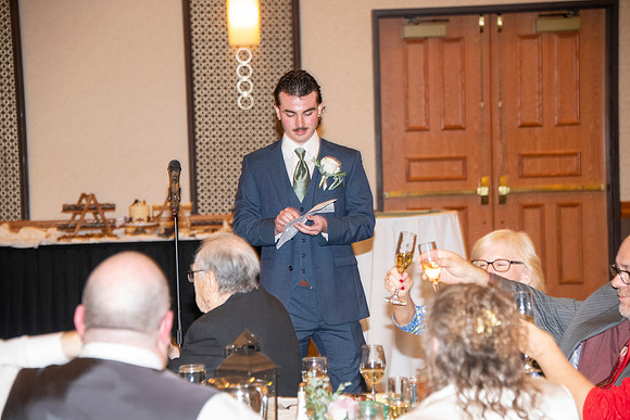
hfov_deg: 15.2
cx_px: 315
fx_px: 2363
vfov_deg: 10.2
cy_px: 210
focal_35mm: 135
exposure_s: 1/60
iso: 2000
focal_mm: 135
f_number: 5.6
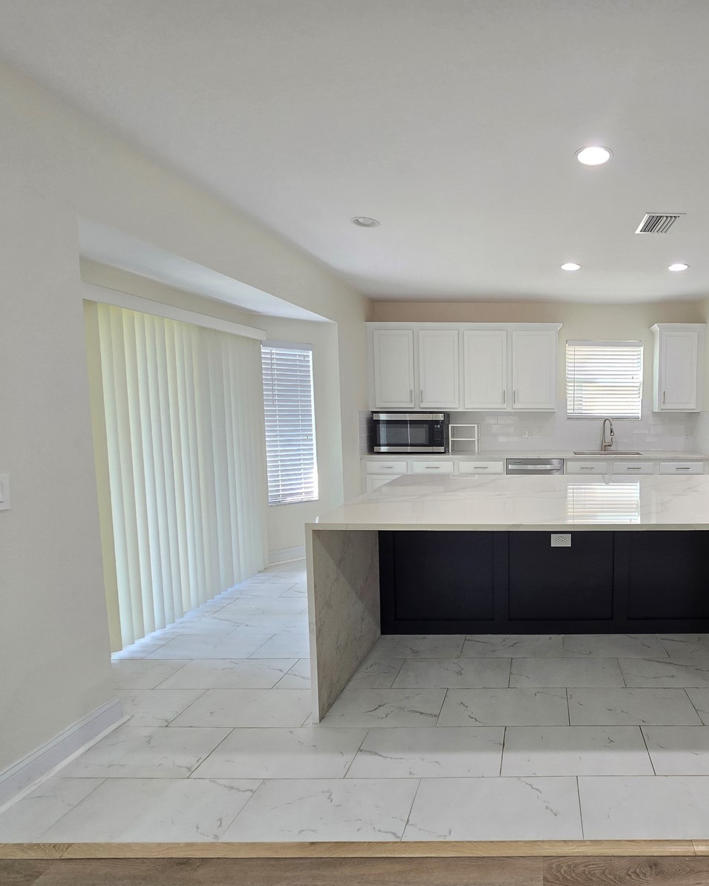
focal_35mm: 17
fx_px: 446
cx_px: 535
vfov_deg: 89.6
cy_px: 442
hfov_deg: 71.5
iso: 100
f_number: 2.2
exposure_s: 1/60
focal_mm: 2.2
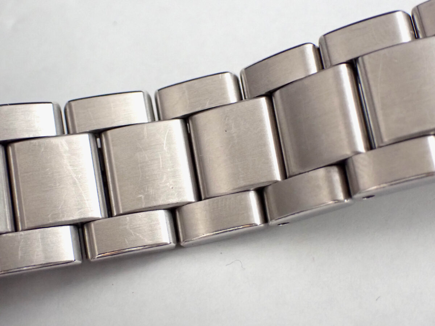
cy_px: 163
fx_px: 842
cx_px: 218
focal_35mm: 67
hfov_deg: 29.0
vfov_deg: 21.9
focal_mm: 11.88
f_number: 3.8
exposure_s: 1/60
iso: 1250
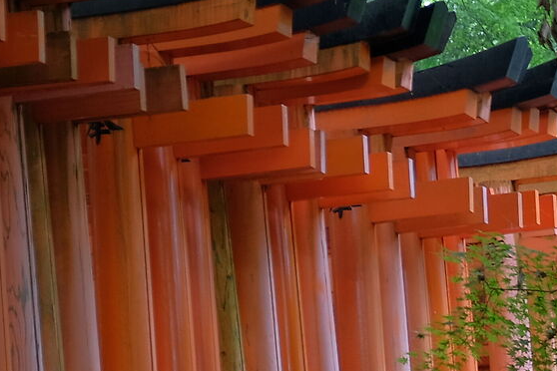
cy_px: 561
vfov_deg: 7.3
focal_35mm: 185
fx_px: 2862
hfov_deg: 10.5
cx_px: 951
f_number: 3.2
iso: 200
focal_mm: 28.9
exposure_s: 1/60
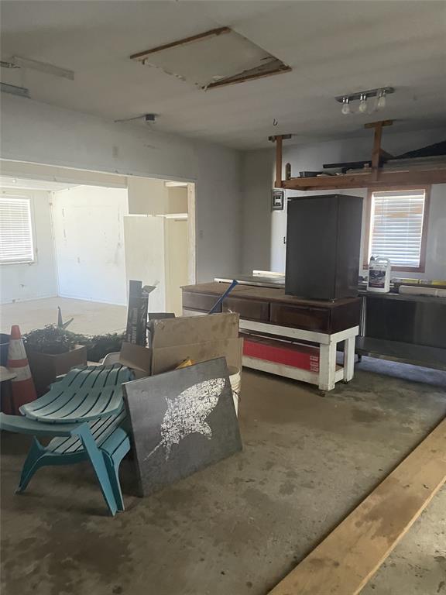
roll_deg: +0.3
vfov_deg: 67.3
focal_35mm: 26
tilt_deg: -8.9
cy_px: 298
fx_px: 447
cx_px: 223
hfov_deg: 53.1
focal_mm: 4.2
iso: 500
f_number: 1.6
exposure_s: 1/52
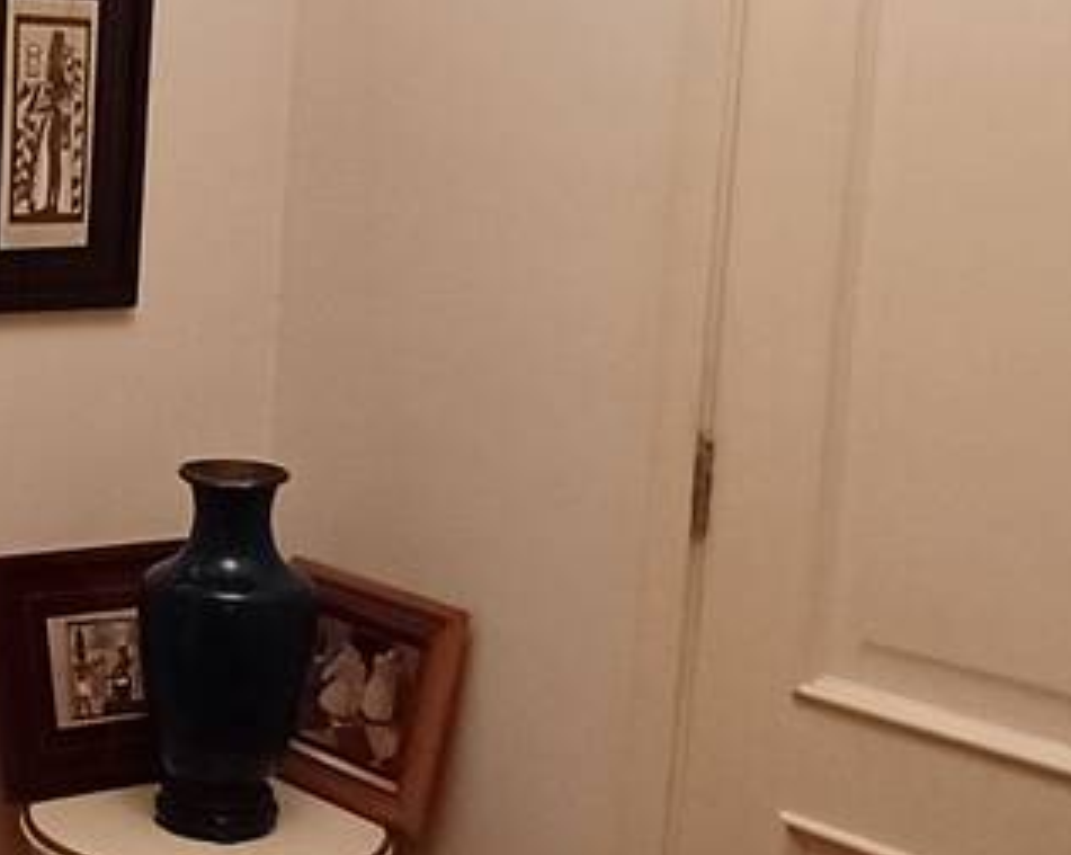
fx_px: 2248
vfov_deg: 21.5
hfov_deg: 26.0
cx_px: 122
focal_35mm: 71
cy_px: 389
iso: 200
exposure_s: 1/30
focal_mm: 1.64
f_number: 2.2
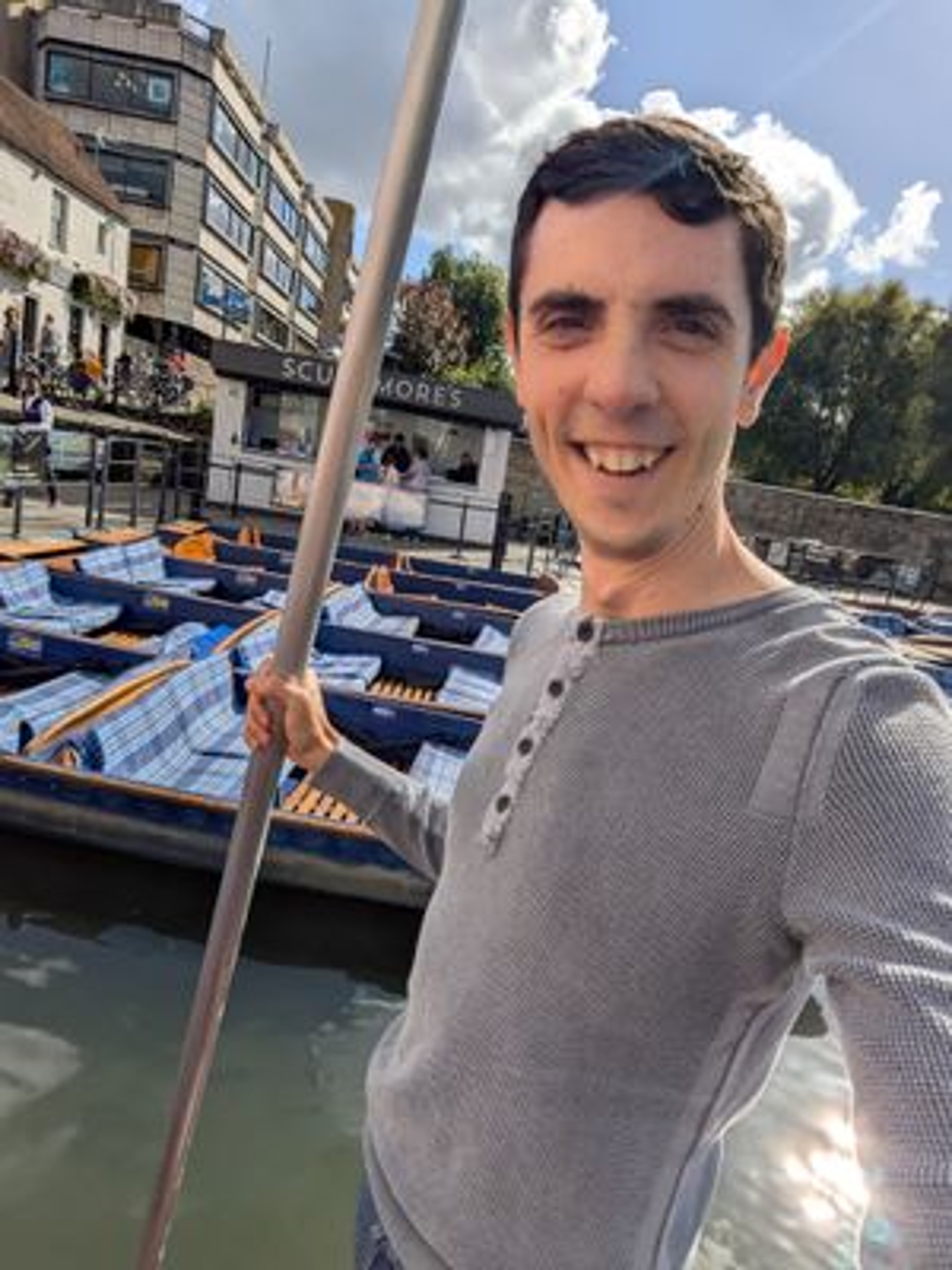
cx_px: 476
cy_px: 635
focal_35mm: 21
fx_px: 770
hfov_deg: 63.4
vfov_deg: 79.0
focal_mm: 2.74
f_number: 2.2
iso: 40
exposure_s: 1/2681
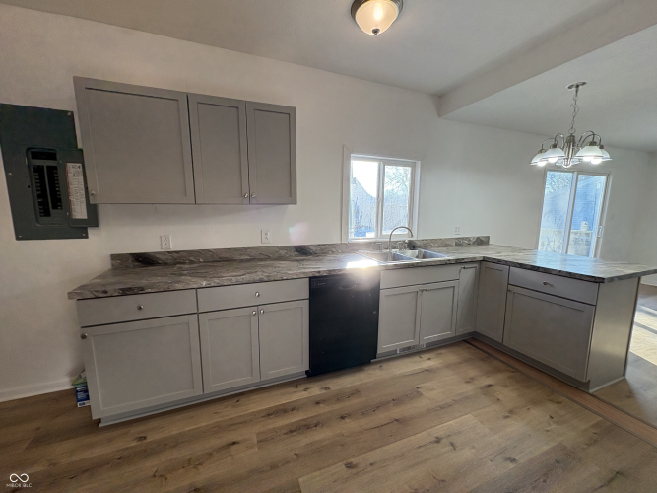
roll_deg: -0.4
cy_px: 246
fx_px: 266
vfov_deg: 85.7
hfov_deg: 102.1
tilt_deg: -8.8
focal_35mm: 14
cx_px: 328
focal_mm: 2.22
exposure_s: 1/135
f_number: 2.2
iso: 64
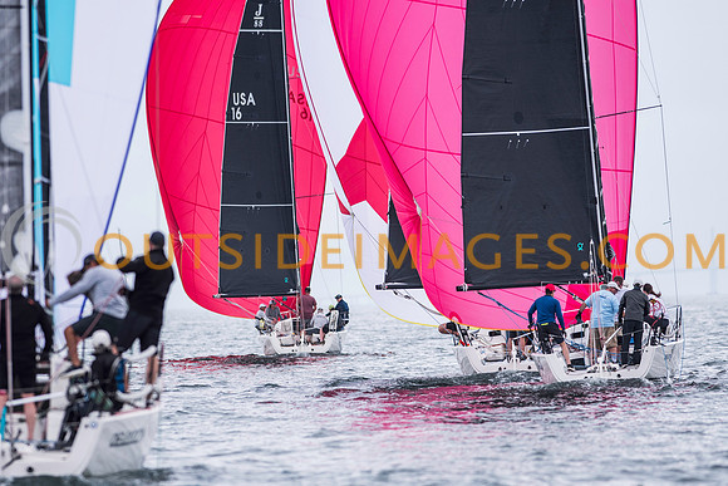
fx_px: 9102
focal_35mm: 450
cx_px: 364
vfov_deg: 3.1
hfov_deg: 4.6
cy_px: 243
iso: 200
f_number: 5
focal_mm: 300
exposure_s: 1/1600
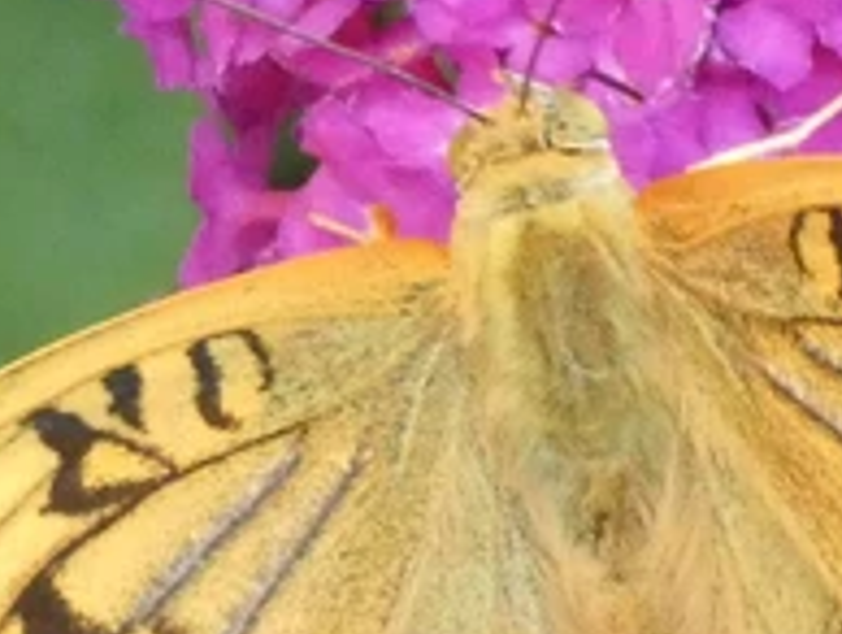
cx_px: 521
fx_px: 12372
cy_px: 525
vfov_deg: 2.9
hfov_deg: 3.9
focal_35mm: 508
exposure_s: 1/80
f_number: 5.6
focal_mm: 27.5
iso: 1250
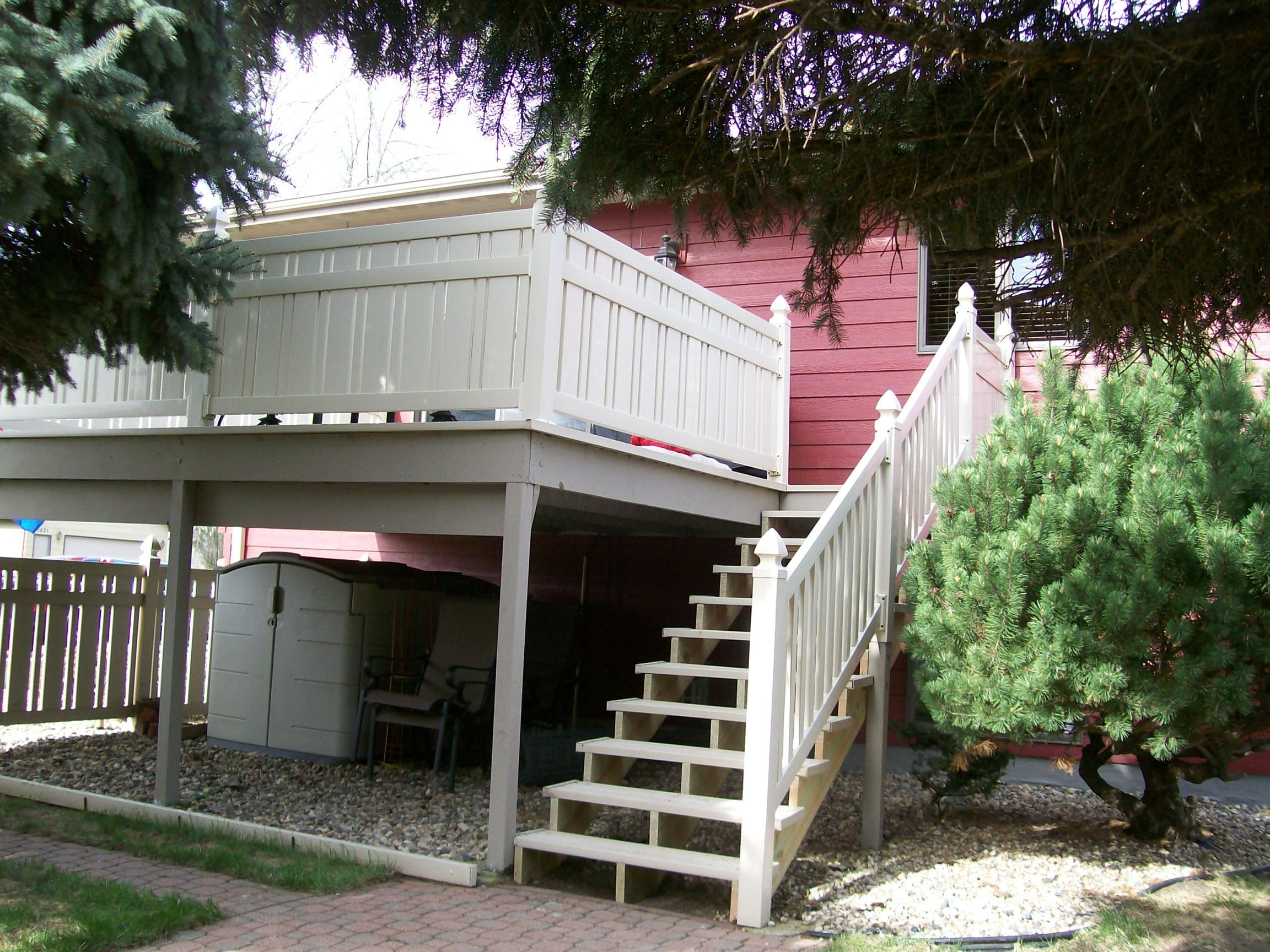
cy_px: 476
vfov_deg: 39.7
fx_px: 1321
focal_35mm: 36
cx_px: 635
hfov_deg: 51.4
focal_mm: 6
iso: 80
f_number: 2.7
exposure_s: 1/263
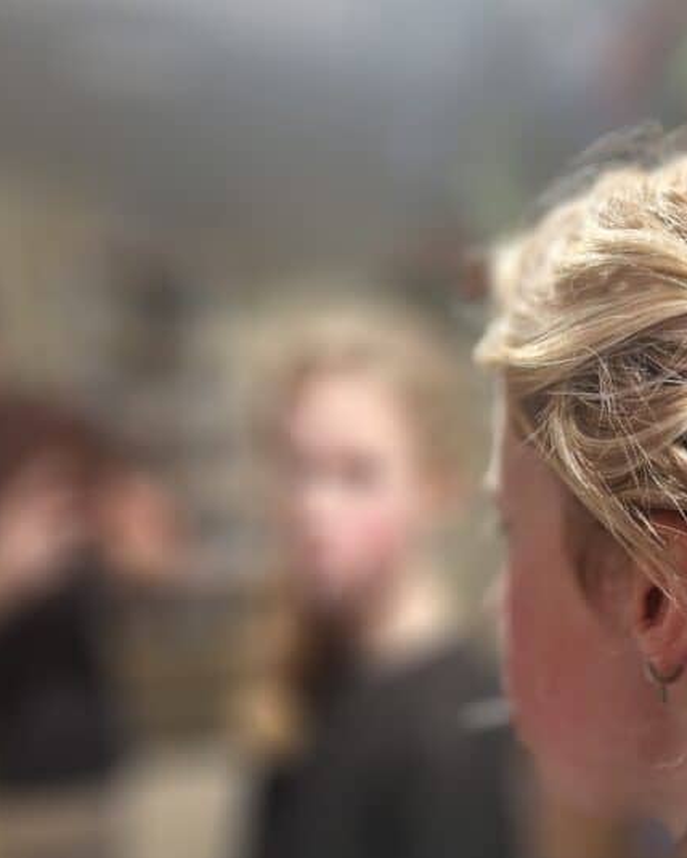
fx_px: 1093
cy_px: 638
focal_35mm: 43
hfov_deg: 33.8
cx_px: 560
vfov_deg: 41.7
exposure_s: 1/100
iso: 200
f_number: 1.8
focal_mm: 5.4
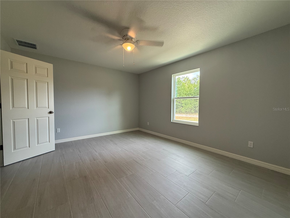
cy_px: 109
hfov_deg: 102.1
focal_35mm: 14
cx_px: 145
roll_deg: -0.3
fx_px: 117
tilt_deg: -1.8
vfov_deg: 85.7
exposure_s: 1/120
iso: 200
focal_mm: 2.22
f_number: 2.2
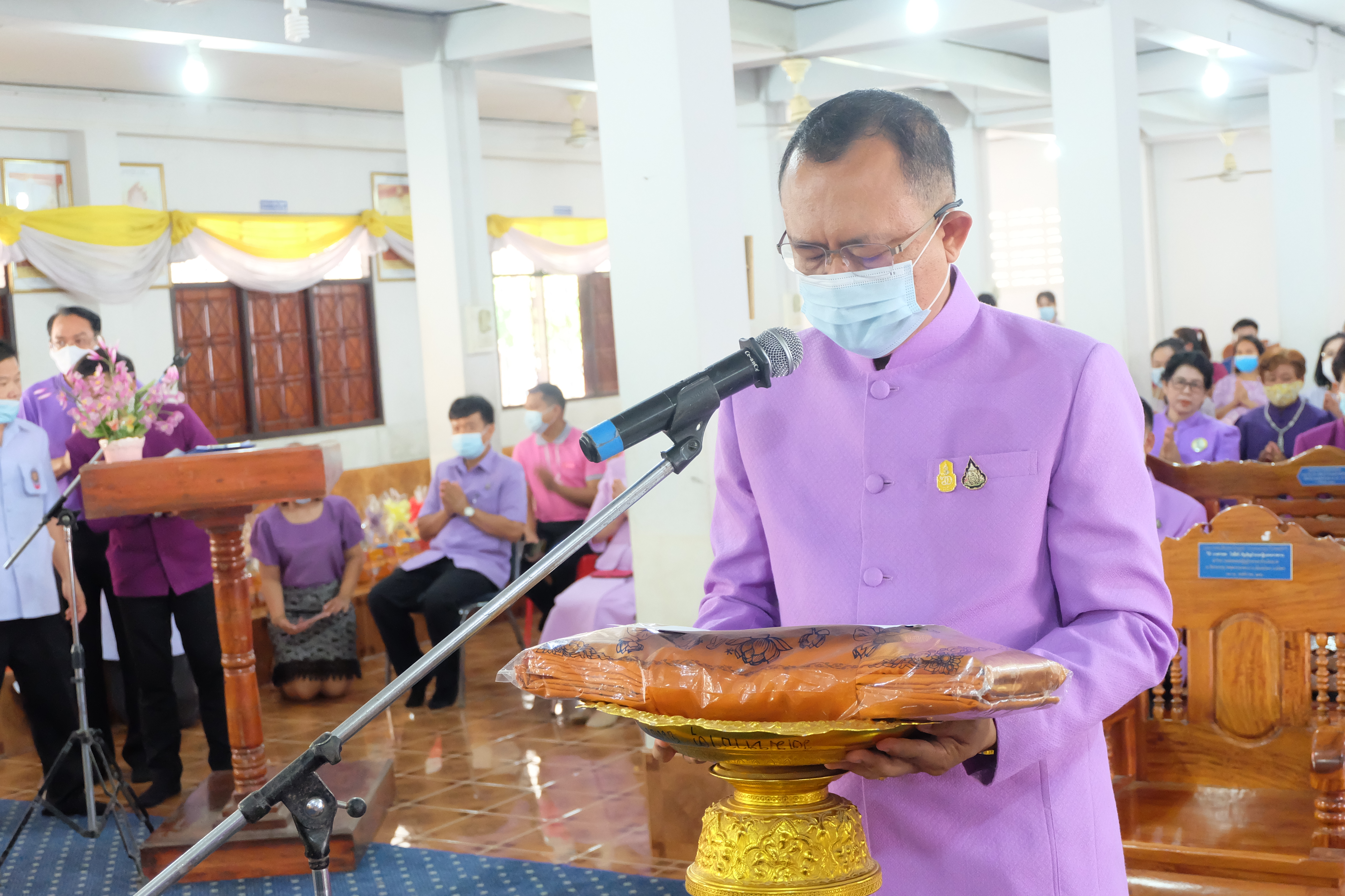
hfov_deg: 40.3
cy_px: 448
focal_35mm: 49
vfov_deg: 27.5
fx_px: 1831
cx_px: 672
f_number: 5
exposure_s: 1/50
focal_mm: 32.5
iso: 6400
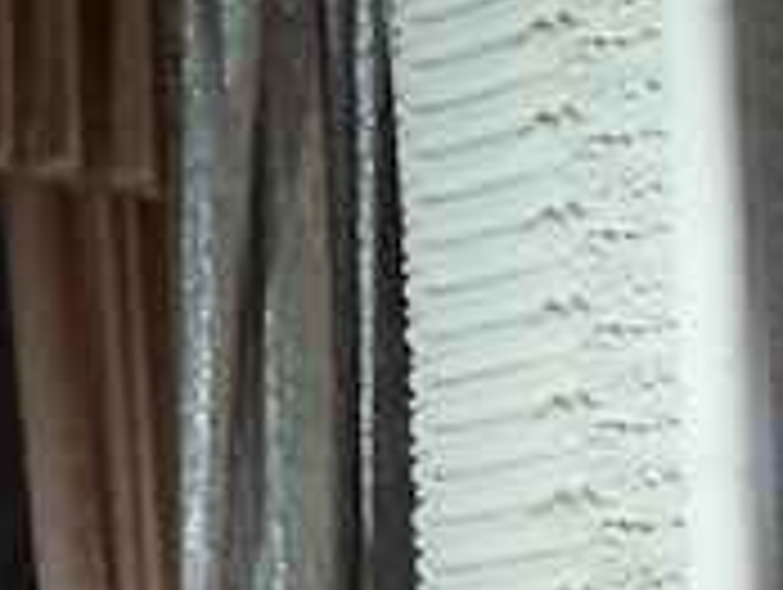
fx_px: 3896
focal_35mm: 172
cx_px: -544
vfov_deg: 8.5
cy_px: 739
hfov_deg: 10.9
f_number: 2.7
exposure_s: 1/30
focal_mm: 5.5
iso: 640
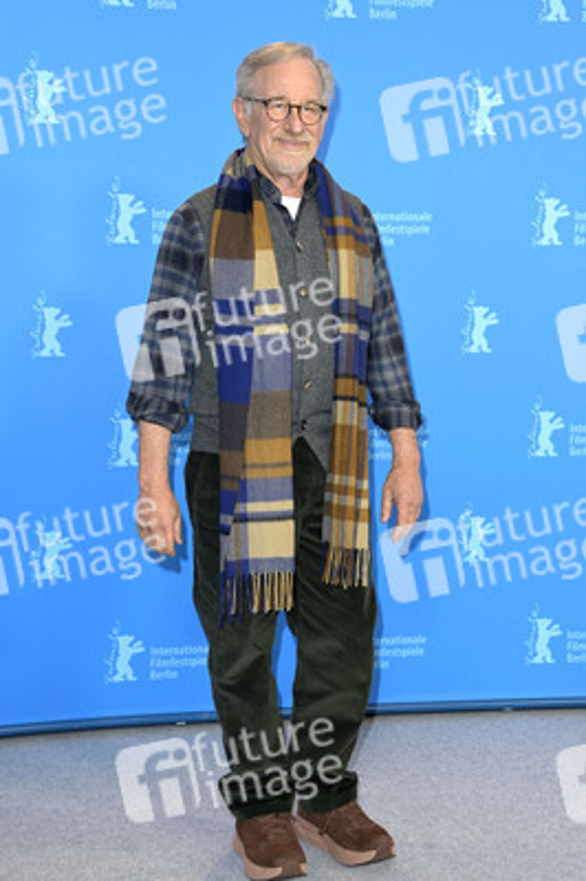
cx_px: 293
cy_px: 440
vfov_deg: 32.4
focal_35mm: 62
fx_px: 1516
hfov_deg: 21.9
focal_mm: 62
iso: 1250
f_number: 5.6
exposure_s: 1/200
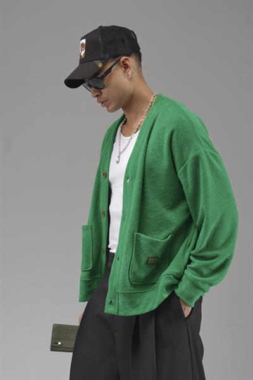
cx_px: 126
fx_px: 1012
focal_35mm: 96
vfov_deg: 21.2
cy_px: 190
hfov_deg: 14.3
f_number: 5
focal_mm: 64
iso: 80
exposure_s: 1/125
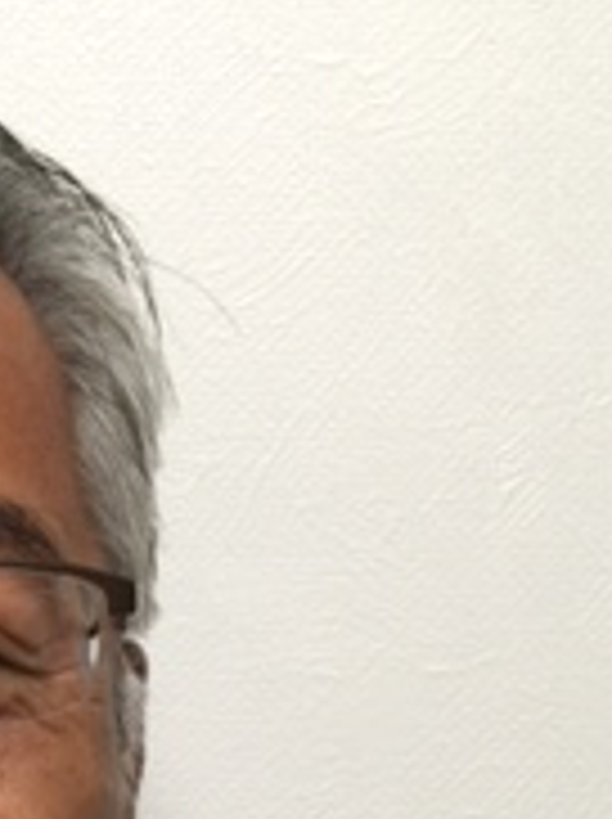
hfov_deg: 13.9
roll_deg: -1.6
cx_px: -171
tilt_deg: -2.0
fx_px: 2410
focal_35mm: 102
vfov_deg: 18.5
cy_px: 927
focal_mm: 4.15
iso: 50
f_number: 2.2
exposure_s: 1/15
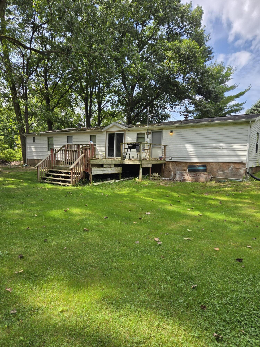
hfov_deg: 58.9
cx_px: 130
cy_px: 174
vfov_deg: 73.9
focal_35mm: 23
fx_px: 230
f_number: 1.8
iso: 25
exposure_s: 1/992
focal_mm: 5.4
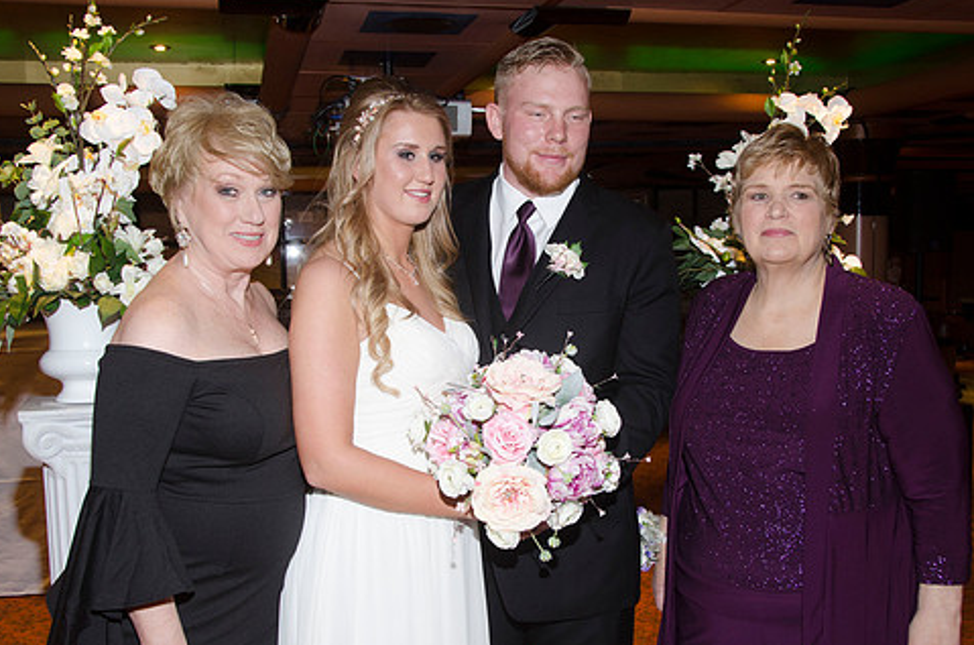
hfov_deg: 48.5
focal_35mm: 40
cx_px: 510
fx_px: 1080
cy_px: 366
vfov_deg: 33.2
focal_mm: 22
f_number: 5.6
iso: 400
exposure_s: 1/60
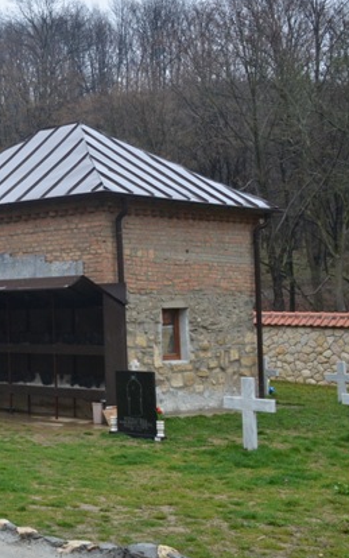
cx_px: -174
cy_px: 224
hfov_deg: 19.3
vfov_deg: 34.4
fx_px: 897
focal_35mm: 59
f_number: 9
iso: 640
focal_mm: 20
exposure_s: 1/320
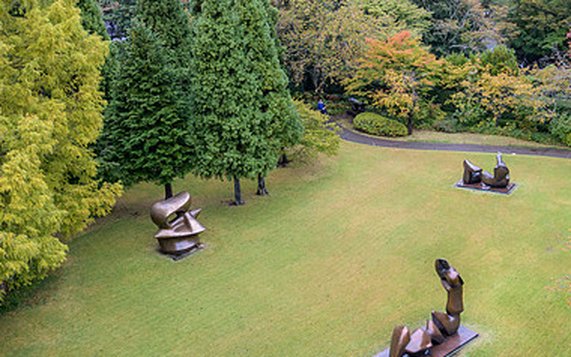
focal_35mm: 42
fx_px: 654
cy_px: 190
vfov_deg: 30.6
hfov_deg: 45.9
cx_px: 410
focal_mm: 27
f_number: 4
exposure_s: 1/80
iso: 64
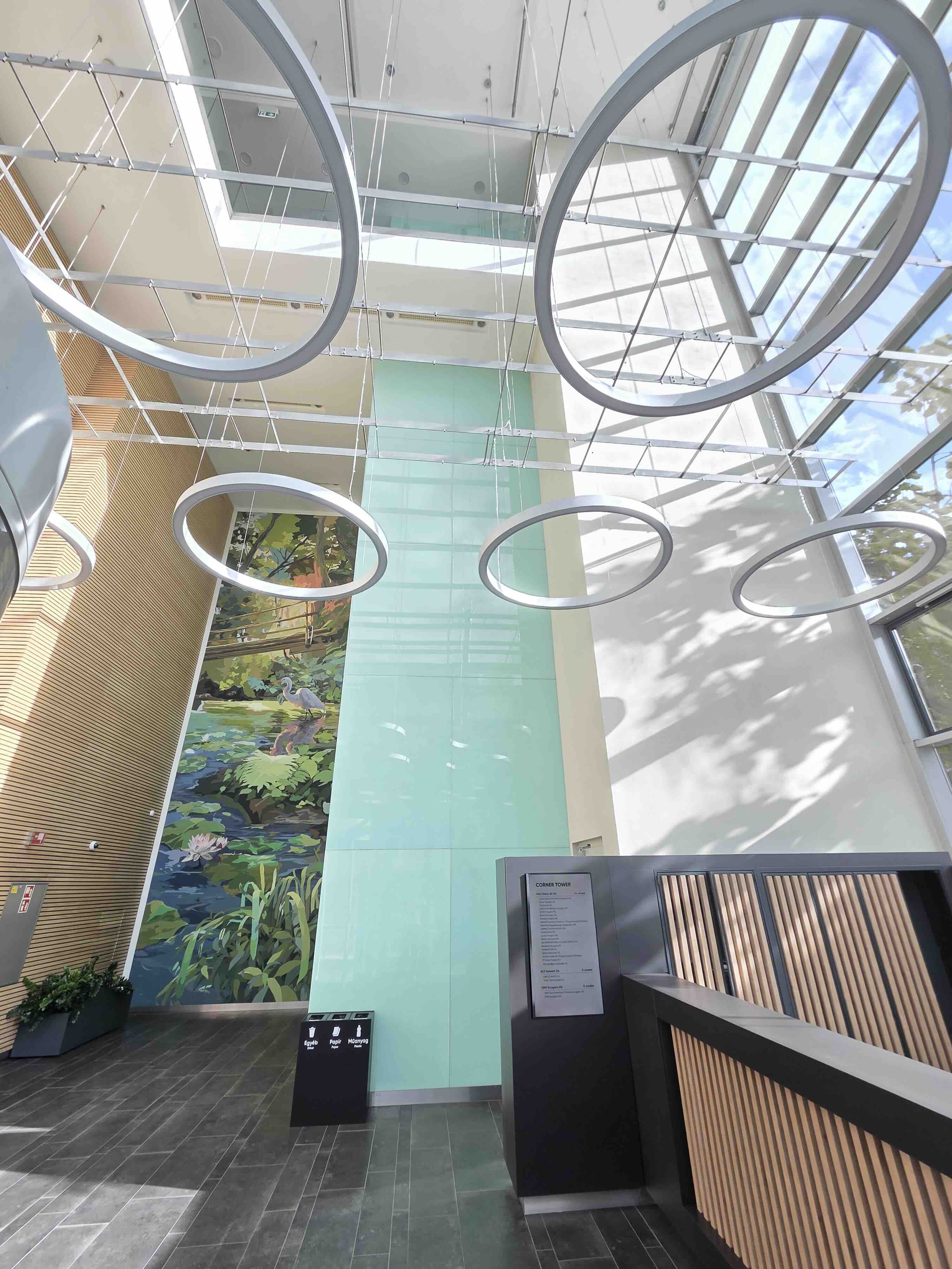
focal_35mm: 13
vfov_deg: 106.2
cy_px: 634
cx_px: 476
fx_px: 477
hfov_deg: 89.9
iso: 50
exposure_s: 1/139
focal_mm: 2.2
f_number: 2.2
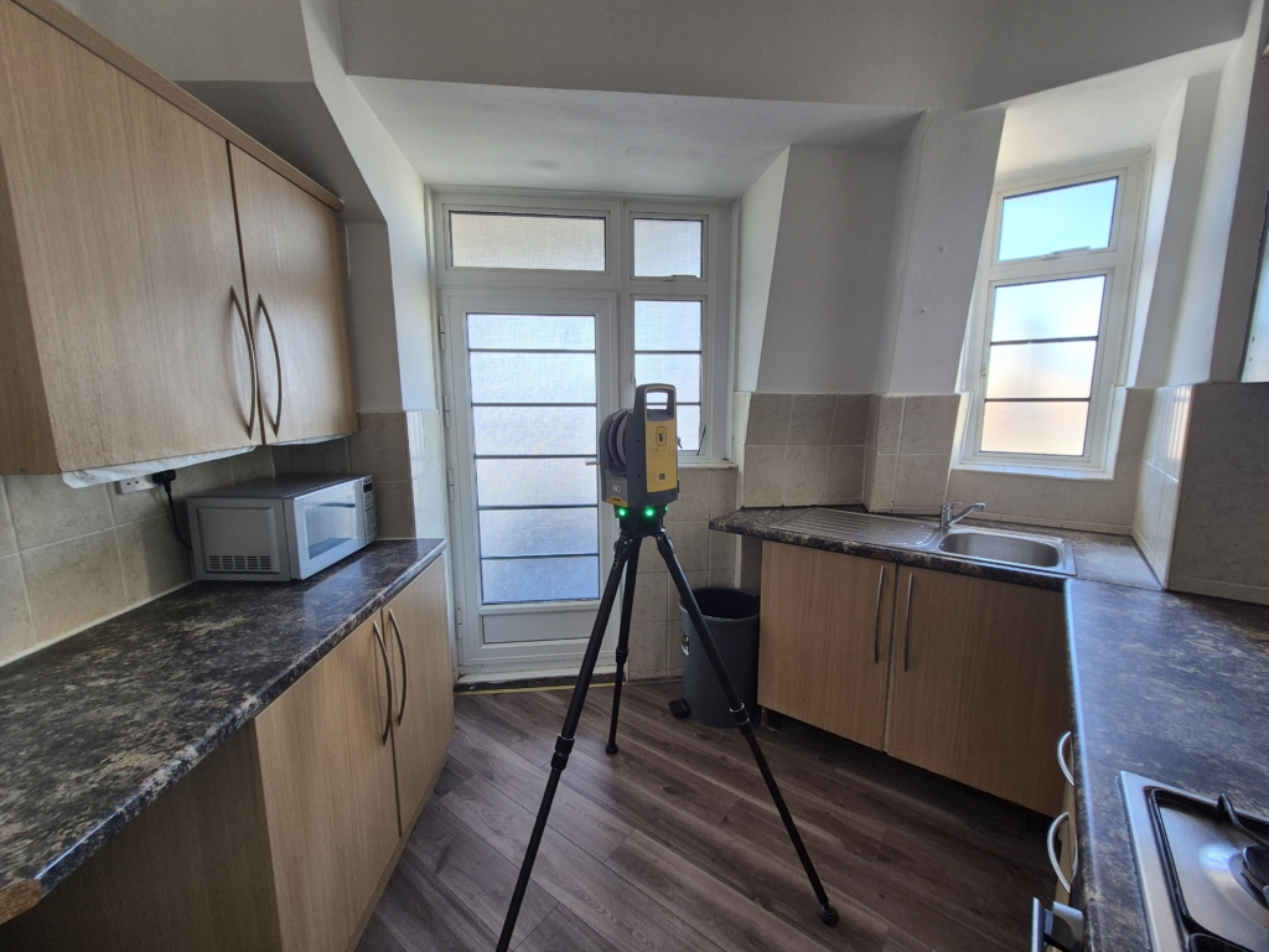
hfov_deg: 106.2
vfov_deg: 89.9
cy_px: 476
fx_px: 477
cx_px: 634
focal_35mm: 13
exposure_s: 1/50
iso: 64
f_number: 2.2
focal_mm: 2.2
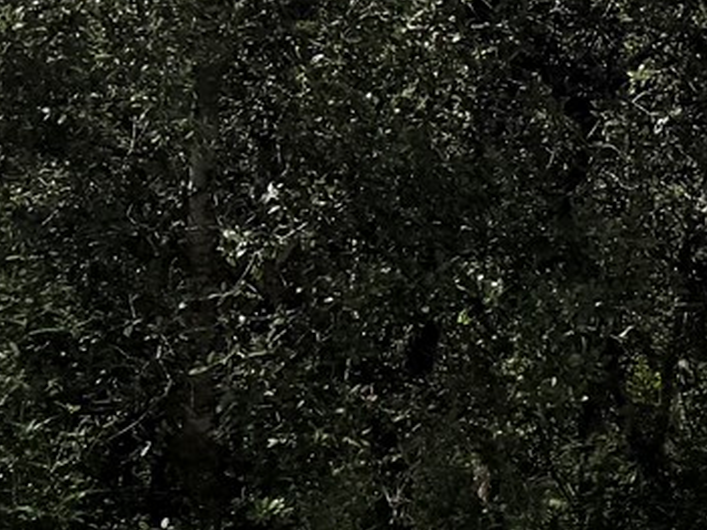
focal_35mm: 140
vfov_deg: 10.4
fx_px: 2858
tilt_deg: +6.7
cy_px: -95
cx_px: 1972
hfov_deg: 10.7
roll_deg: -0.3
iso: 80
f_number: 1.78
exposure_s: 1/5714
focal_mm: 6.76
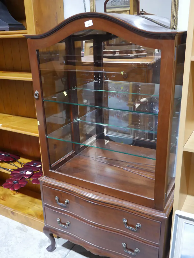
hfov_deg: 39.7
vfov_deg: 51.3
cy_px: 129
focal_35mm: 36
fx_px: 269
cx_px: 97
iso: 1250
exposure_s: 1/60
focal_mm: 18
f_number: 4
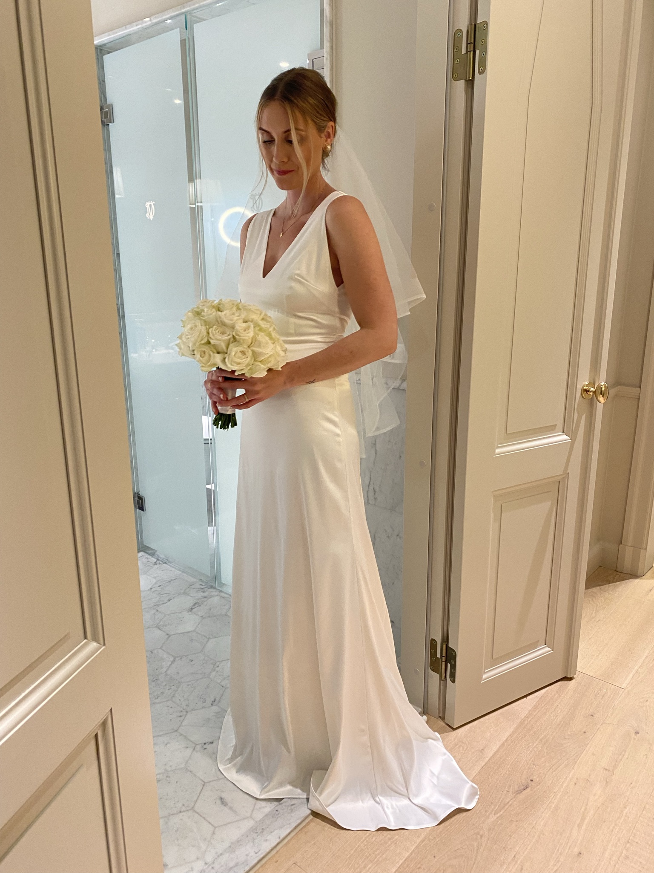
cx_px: 327
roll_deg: +0.6
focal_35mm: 26
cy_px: 436
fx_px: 655
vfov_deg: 67.3
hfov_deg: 53.1
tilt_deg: -14.6
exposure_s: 1/50
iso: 160
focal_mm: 4.25
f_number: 1.8
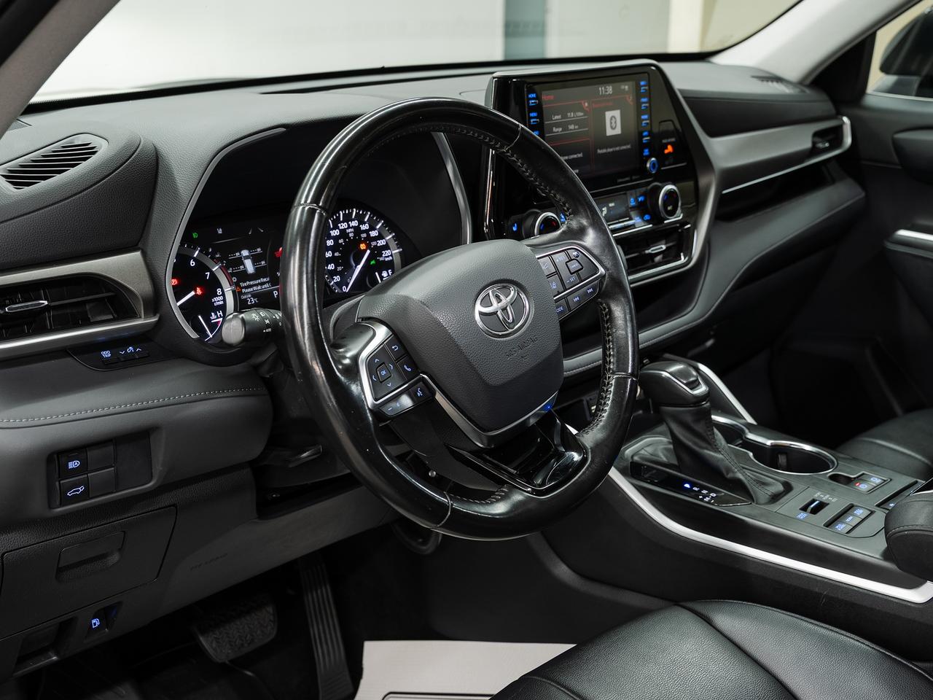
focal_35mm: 40
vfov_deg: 36.0
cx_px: 466
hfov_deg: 46.8
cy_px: 350
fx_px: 1077
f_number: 5.6
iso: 100
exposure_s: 1/2
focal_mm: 36
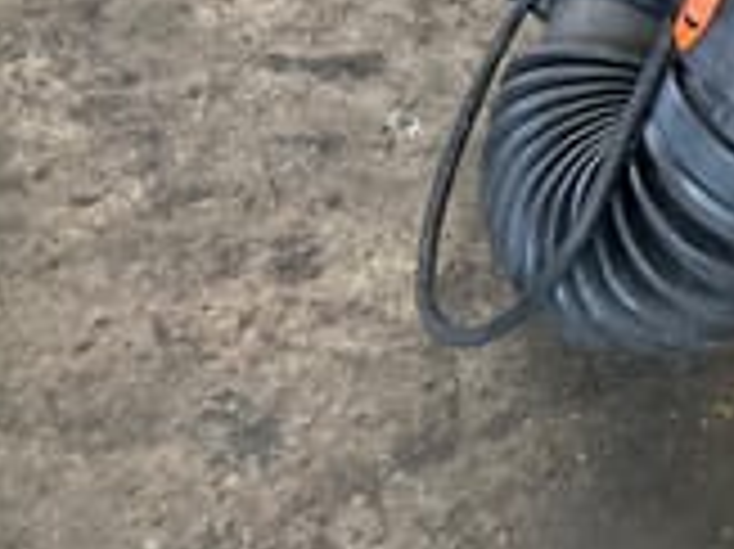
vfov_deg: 16.2
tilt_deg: -43.9
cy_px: -178
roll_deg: -1.0
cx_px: 968
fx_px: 1822
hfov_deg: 20.7
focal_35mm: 86
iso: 400
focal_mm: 3.99
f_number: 1.8
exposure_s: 1/30
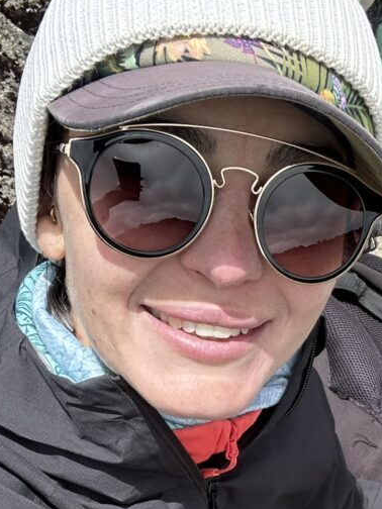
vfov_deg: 29.5
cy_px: 512
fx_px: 898
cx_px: 294
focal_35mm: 61
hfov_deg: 23.7
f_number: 1.9
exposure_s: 1/1316
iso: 25
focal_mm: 2.69
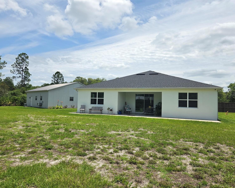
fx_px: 167
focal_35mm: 24
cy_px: 94
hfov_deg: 70.3
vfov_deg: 58.8
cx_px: 122
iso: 80
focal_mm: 5.4
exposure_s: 1/5860
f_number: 1.8
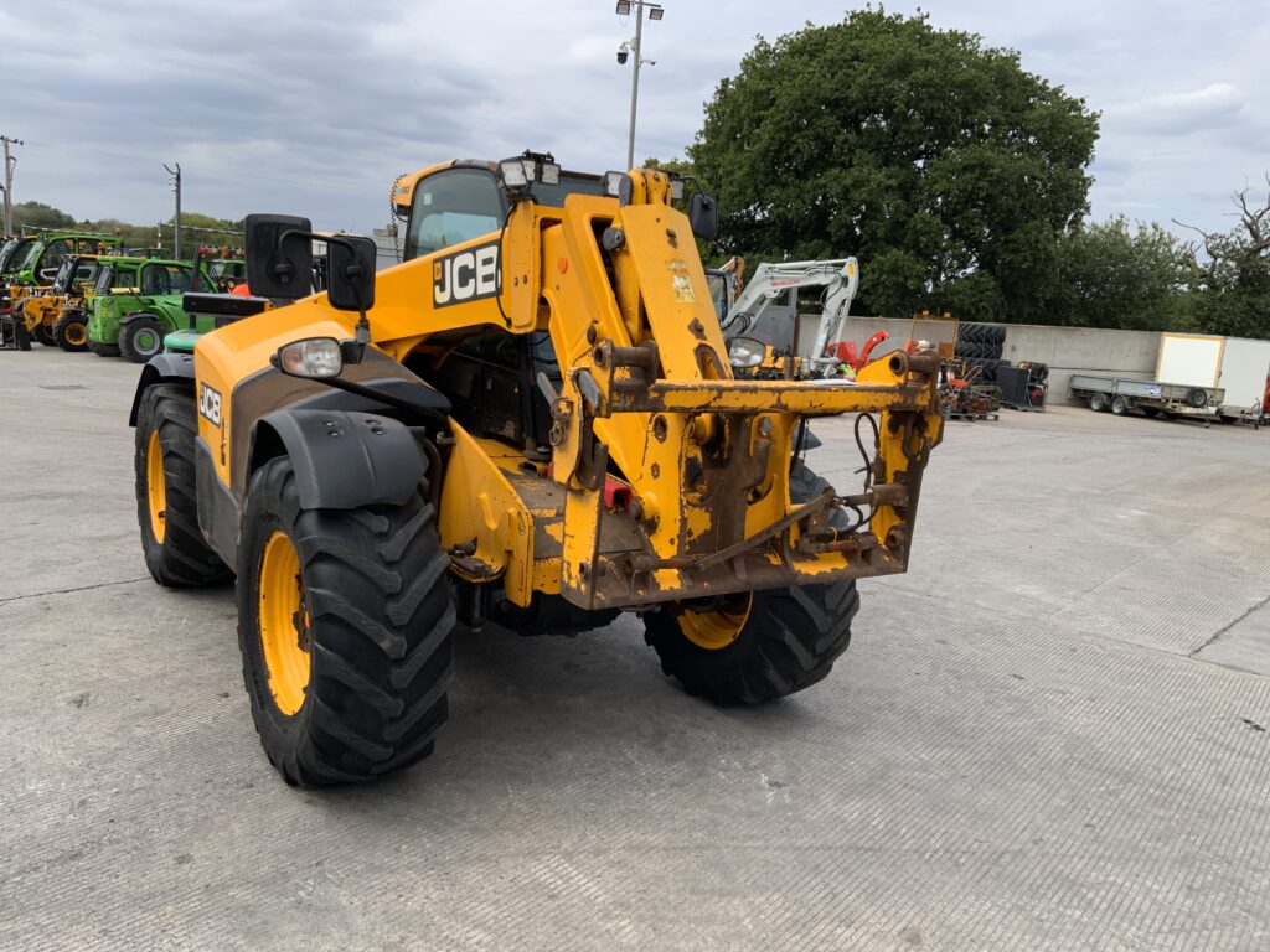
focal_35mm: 29
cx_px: 635
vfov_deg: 48.2
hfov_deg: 61.7
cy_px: 476
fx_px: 1064
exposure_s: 1/1195
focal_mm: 3
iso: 16
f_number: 1.8
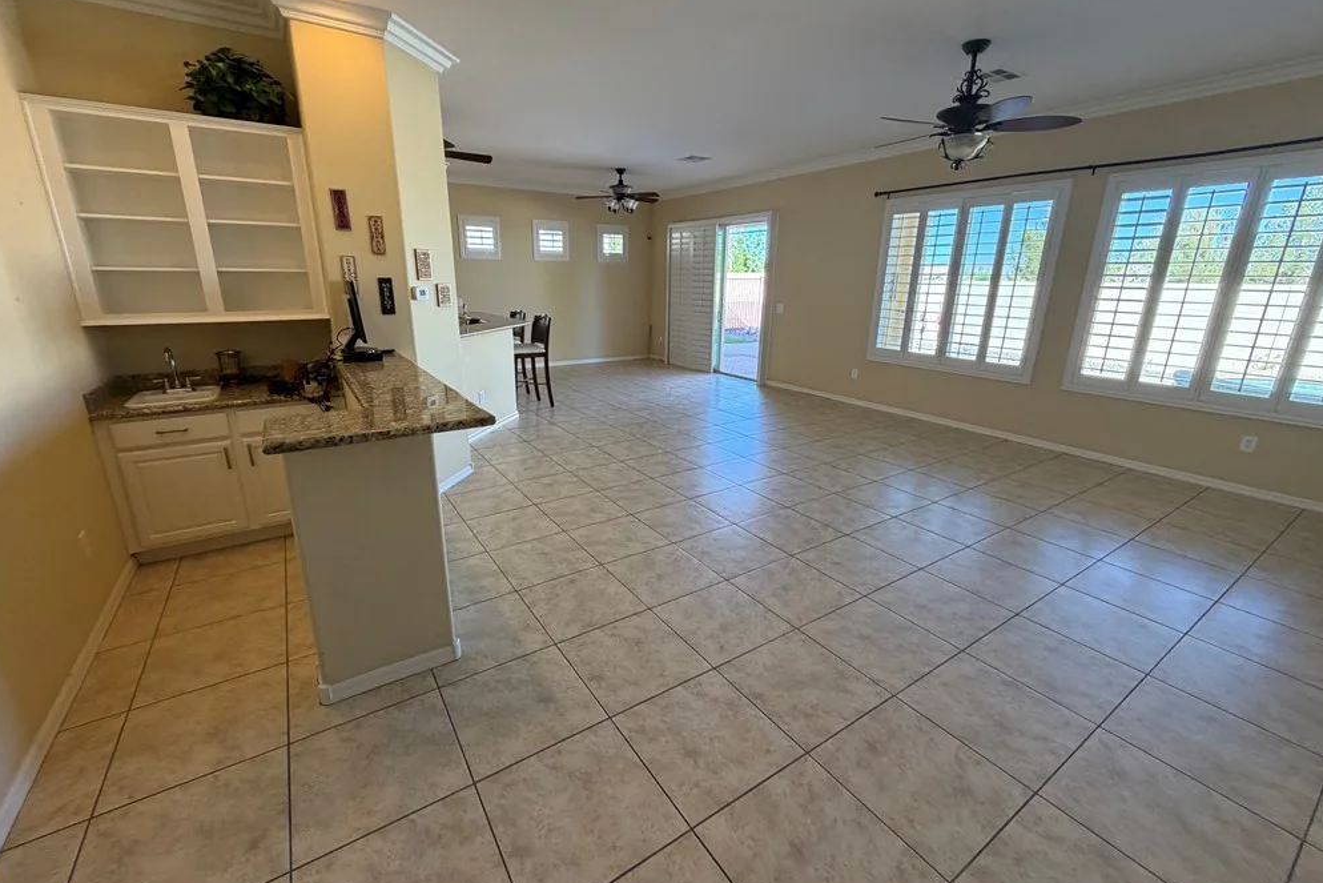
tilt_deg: -18.0
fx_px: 551
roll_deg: -0.6
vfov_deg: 77.3
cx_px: 652
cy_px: 433
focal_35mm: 15
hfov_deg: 100.4
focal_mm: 2.22
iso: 160
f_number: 2.2
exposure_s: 1/120
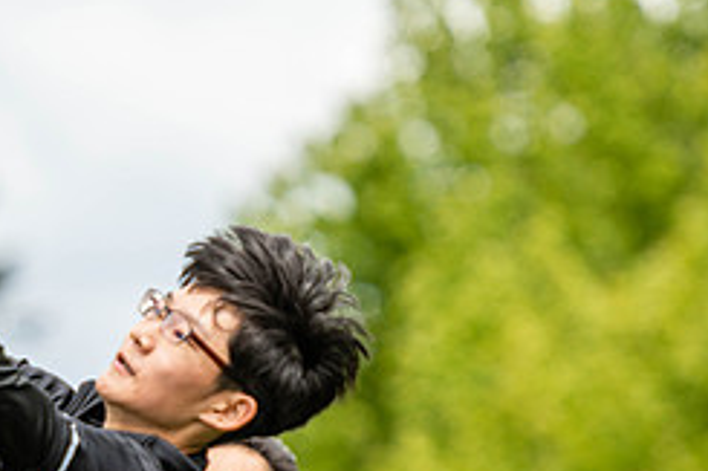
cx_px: 182
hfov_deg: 3.1
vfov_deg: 2.1
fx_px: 12932
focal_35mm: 658
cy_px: 519
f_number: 2.8
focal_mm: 185
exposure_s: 1/1000
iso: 125
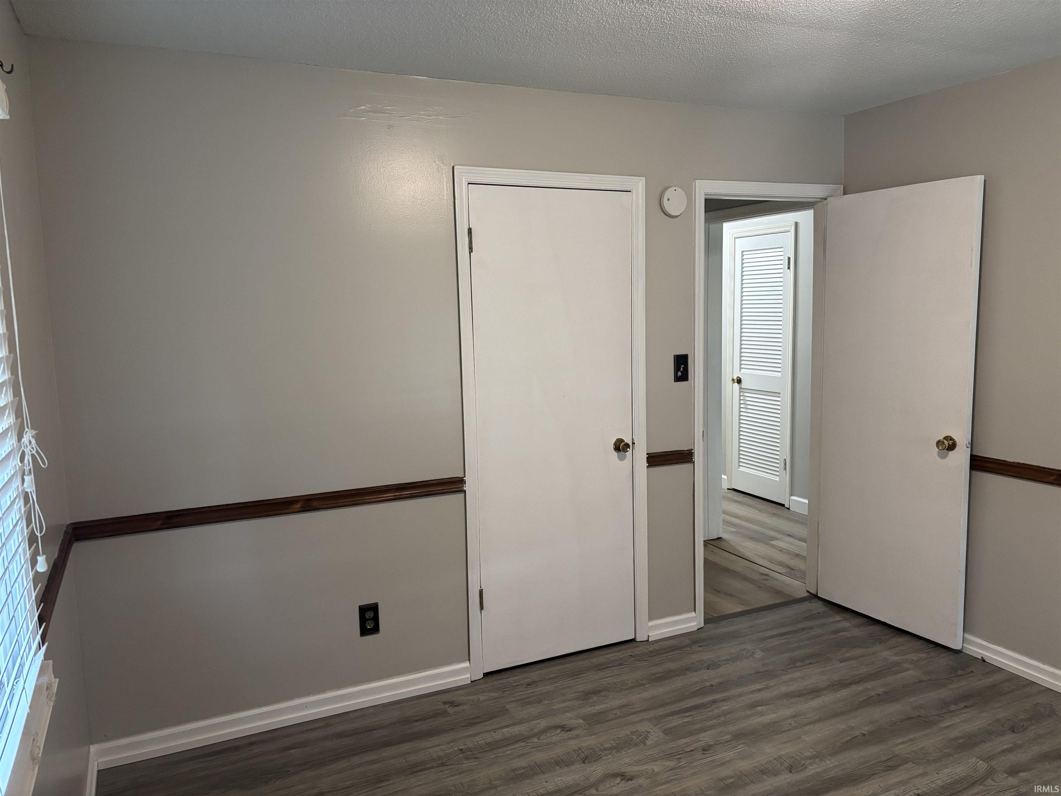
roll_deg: +1.5
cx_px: 530
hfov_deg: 67.3
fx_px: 797
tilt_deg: -7.5
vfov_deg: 53.1
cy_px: 398
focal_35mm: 26
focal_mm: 5.96
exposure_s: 1/60
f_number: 1.6
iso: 320
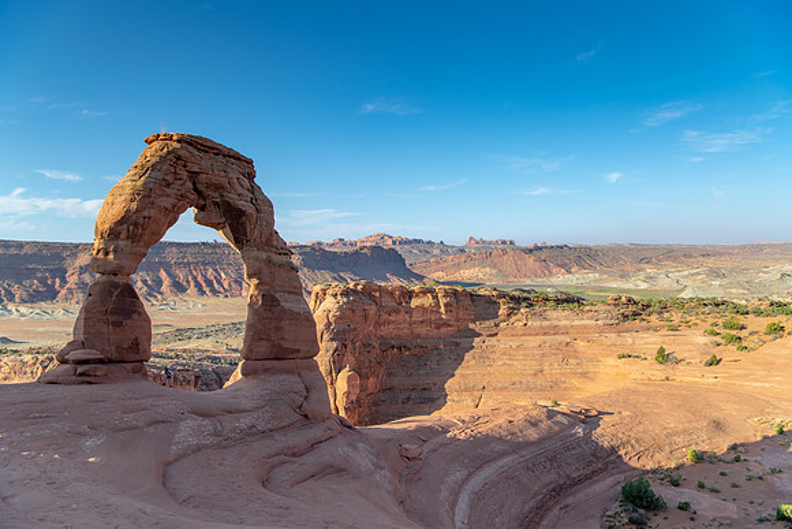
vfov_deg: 52.5
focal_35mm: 24
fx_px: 536
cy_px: 264
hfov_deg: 72.9
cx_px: 396
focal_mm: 24
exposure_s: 1/250
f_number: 8
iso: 100
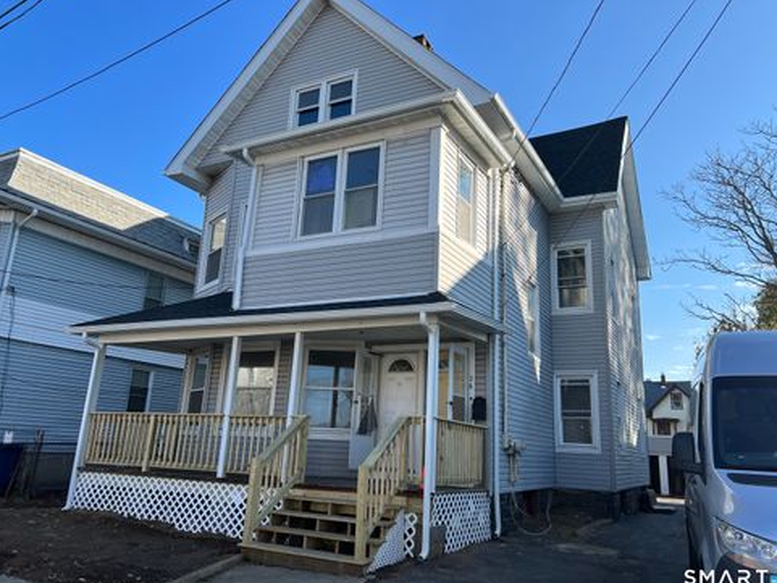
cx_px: 401
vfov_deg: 51.4
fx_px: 606
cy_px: 288
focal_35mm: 27
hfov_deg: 65.3
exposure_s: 1/2252
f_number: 1.5
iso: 50
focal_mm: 5.7
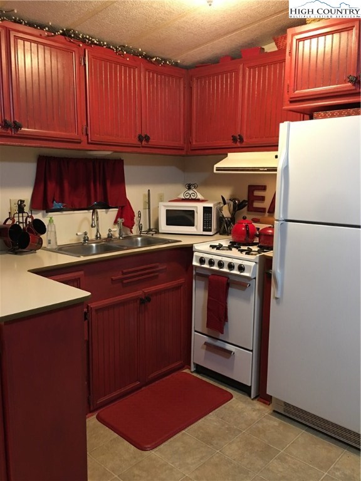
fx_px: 403
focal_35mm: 29
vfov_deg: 61.7
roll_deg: -0.9
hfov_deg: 48.2
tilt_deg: -8.1
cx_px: 180
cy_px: 240
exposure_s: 1/10
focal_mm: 4.15
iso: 80
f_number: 2.2
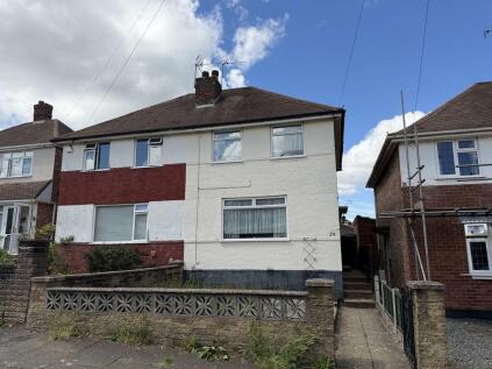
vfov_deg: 56.8
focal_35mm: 24
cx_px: 246
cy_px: 184
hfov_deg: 71.6
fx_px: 341
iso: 80
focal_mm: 6.76
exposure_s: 1/4405
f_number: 1.78
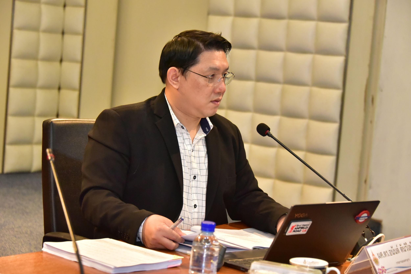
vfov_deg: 15.2
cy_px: 137
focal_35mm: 90
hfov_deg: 22.6
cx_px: 206
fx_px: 1028
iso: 8000
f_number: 5.6
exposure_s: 1/200
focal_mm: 90
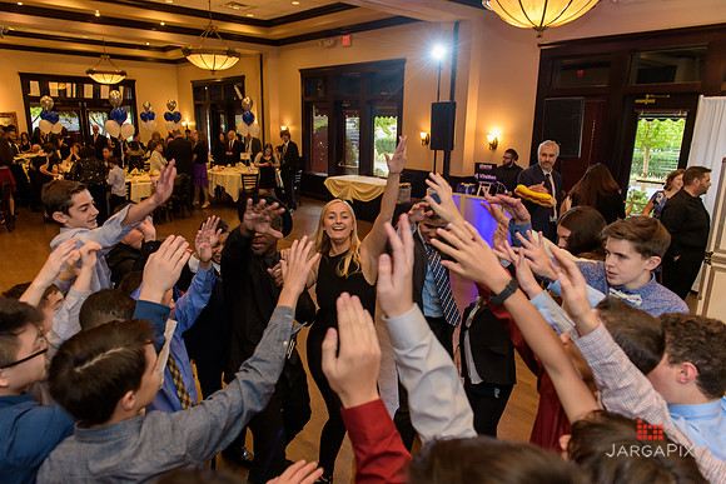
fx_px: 484
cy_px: 242
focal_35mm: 24
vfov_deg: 53.2
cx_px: 363
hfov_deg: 73.7
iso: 1600
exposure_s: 1/125
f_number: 3.2
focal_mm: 24
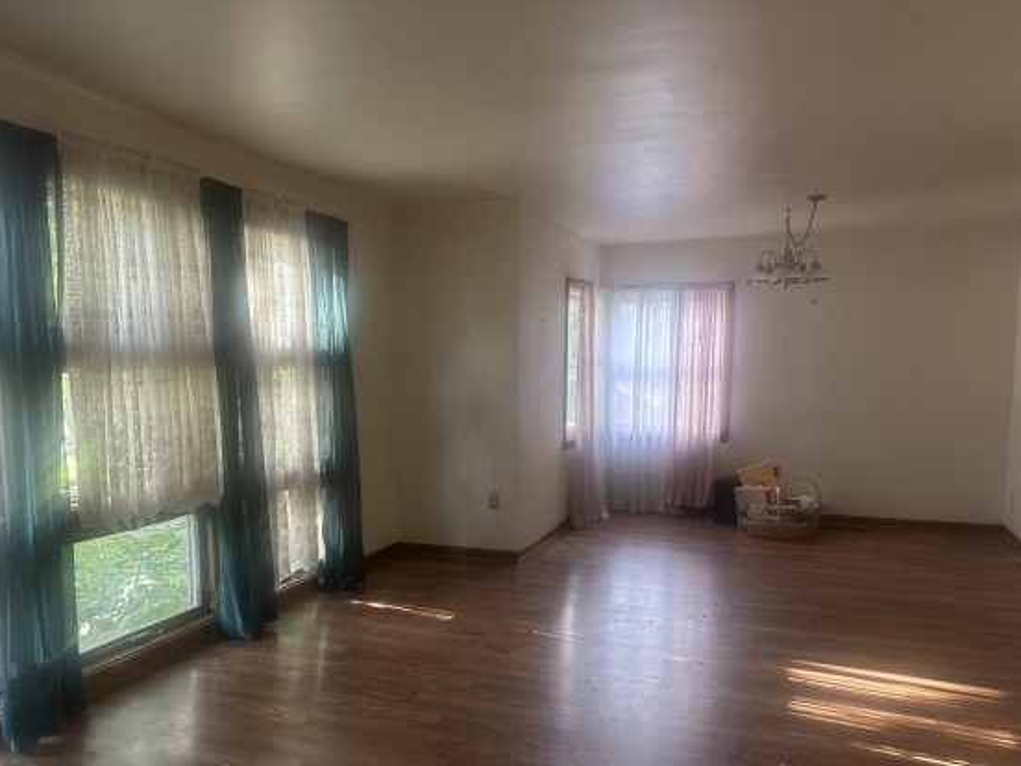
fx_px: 855
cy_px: 459
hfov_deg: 61.5
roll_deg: +0.0
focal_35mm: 29
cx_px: 461
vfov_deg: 47.9
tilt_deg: -5.8
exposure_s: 1/60
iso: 250
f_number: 1.78
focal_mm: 6.86
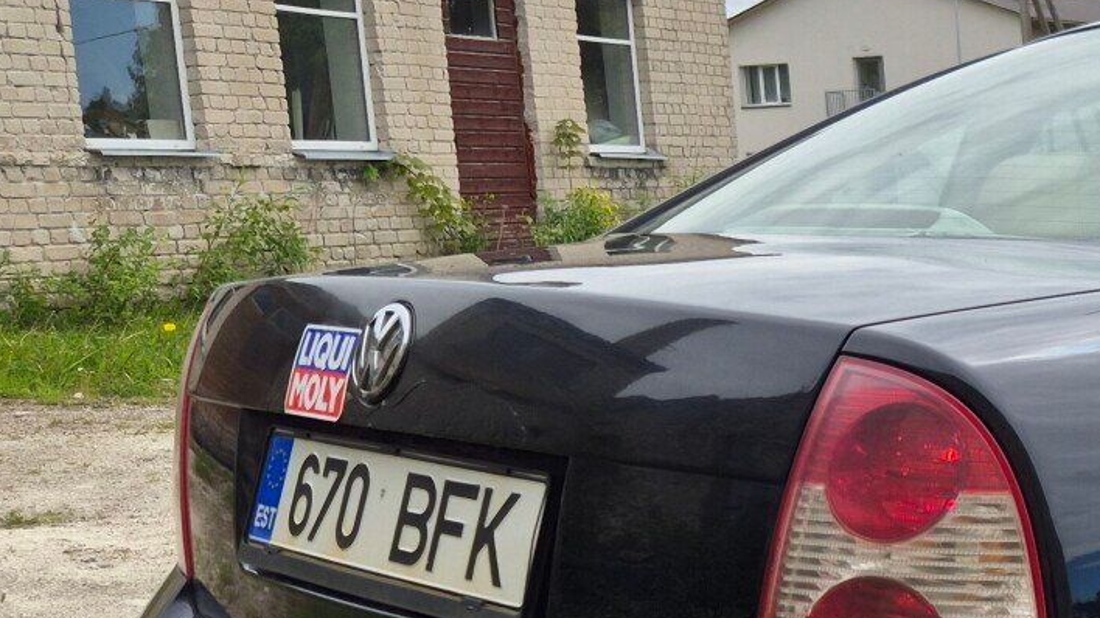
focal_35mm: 69
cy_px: 496
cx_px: 1383
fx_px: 2012
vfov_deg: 17.3
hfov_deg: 26.5
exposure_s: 1/1448
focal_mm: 5.4
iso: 25
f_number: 1.8
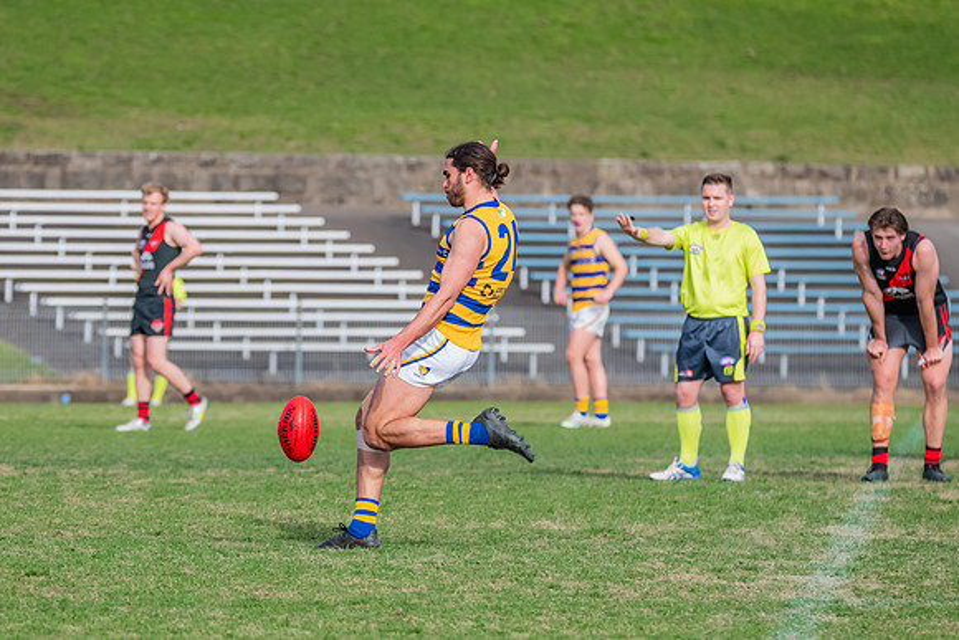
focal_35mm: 384
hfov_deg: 5.4
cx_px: 379
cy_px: 241
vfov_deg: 3.6
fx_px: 10219
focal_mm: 300
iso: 800
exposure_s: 1/1600
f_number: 8
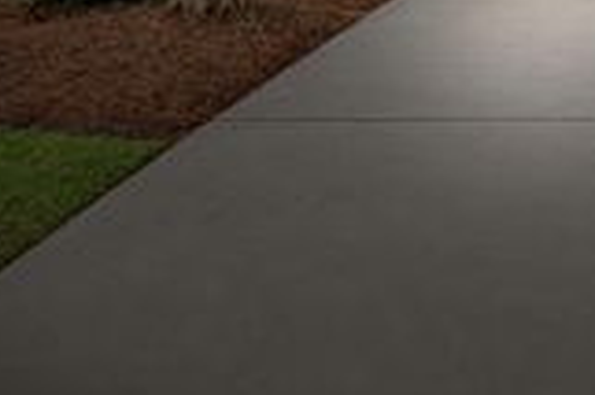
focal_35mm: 59
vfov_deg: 21.0
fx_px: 974
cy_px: -105
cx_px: 687
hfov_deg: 29.8
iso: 400
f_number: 8
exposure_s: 1/2000
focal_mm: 13
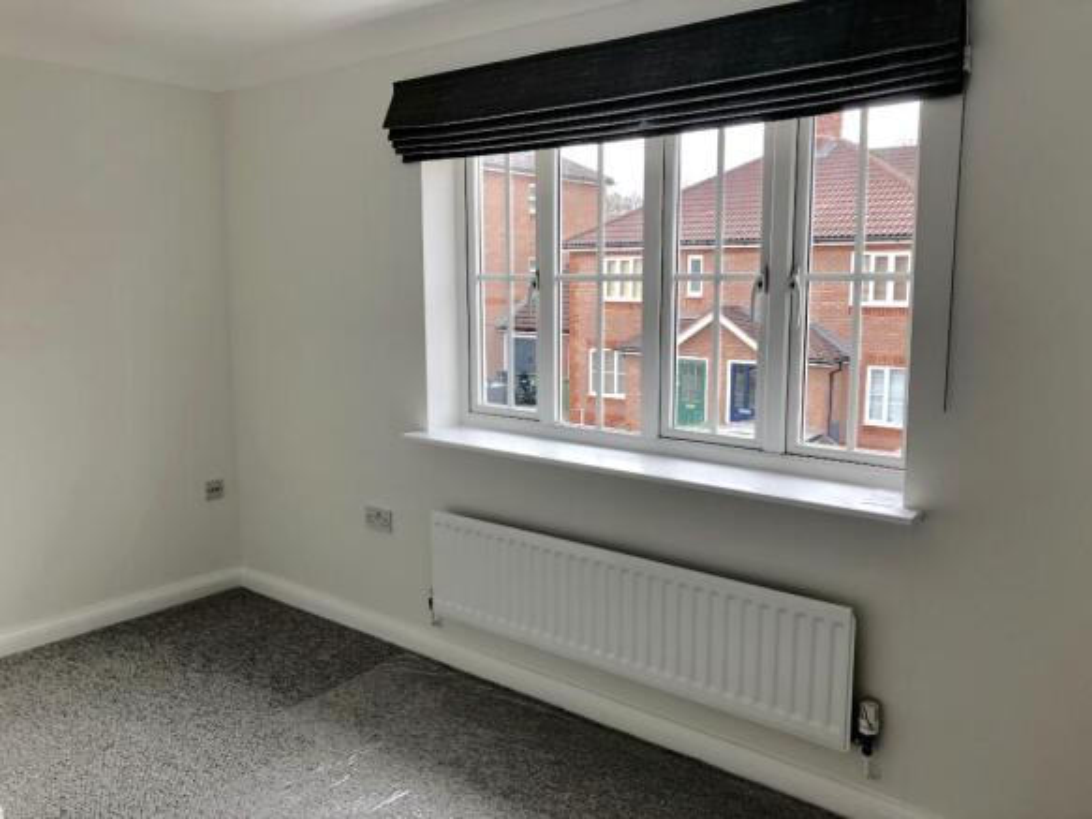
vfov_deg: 48.2
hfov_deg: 61.7
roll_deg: -0.2
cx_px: 546
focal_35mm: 29
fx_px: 915
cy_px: 410
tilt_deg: -7.9
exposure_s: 1/101
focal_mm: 3.99
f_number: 1.8
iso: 80
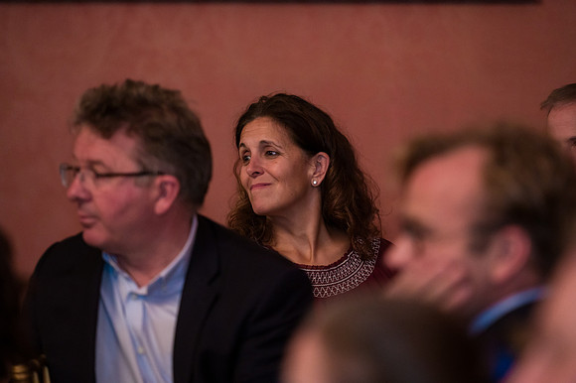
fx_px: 2800
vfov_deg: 7.8
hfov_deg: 11.7
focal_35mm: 175
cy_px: 192
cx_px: 288
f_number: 3.2
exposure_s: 1/200
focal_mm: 175
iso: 3200
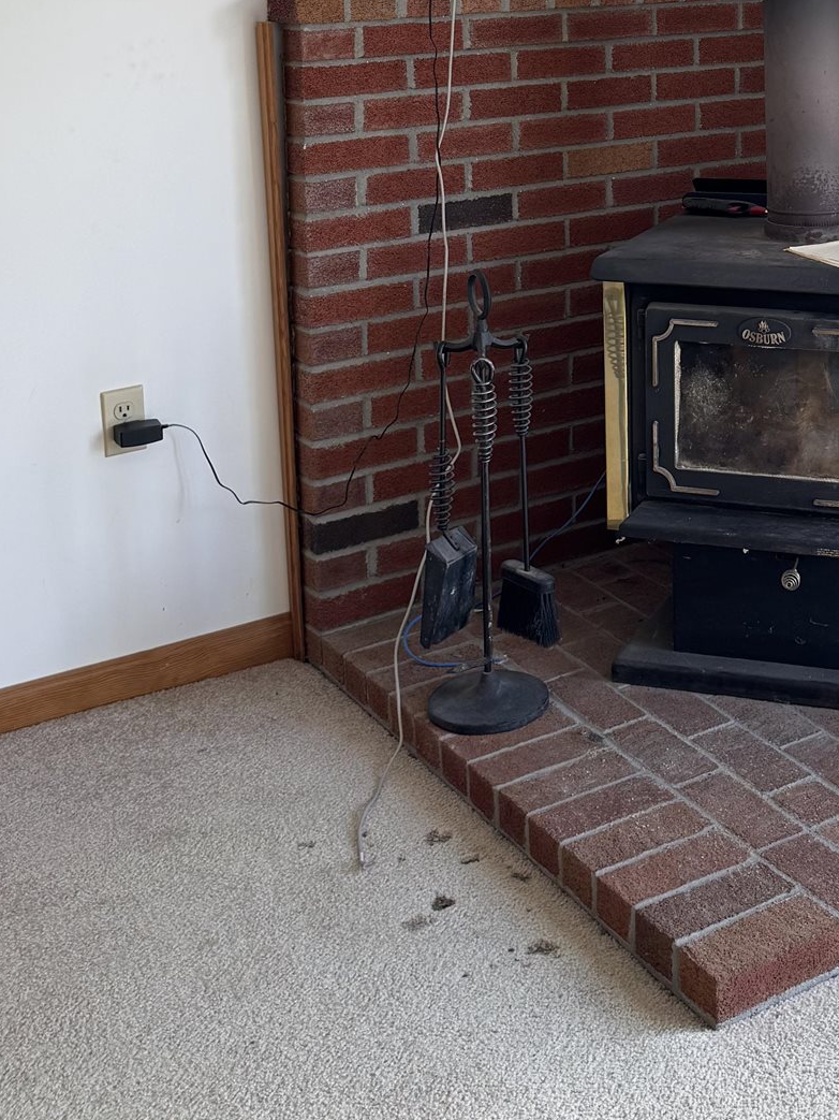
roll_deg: +1.3
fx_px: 1713
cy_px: 28
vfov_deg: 33.4
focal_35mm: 53
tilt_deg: -5.6
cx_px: 785
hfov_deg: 26.4
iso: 125
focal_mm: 6.76
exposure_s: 1/120
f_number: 1.78
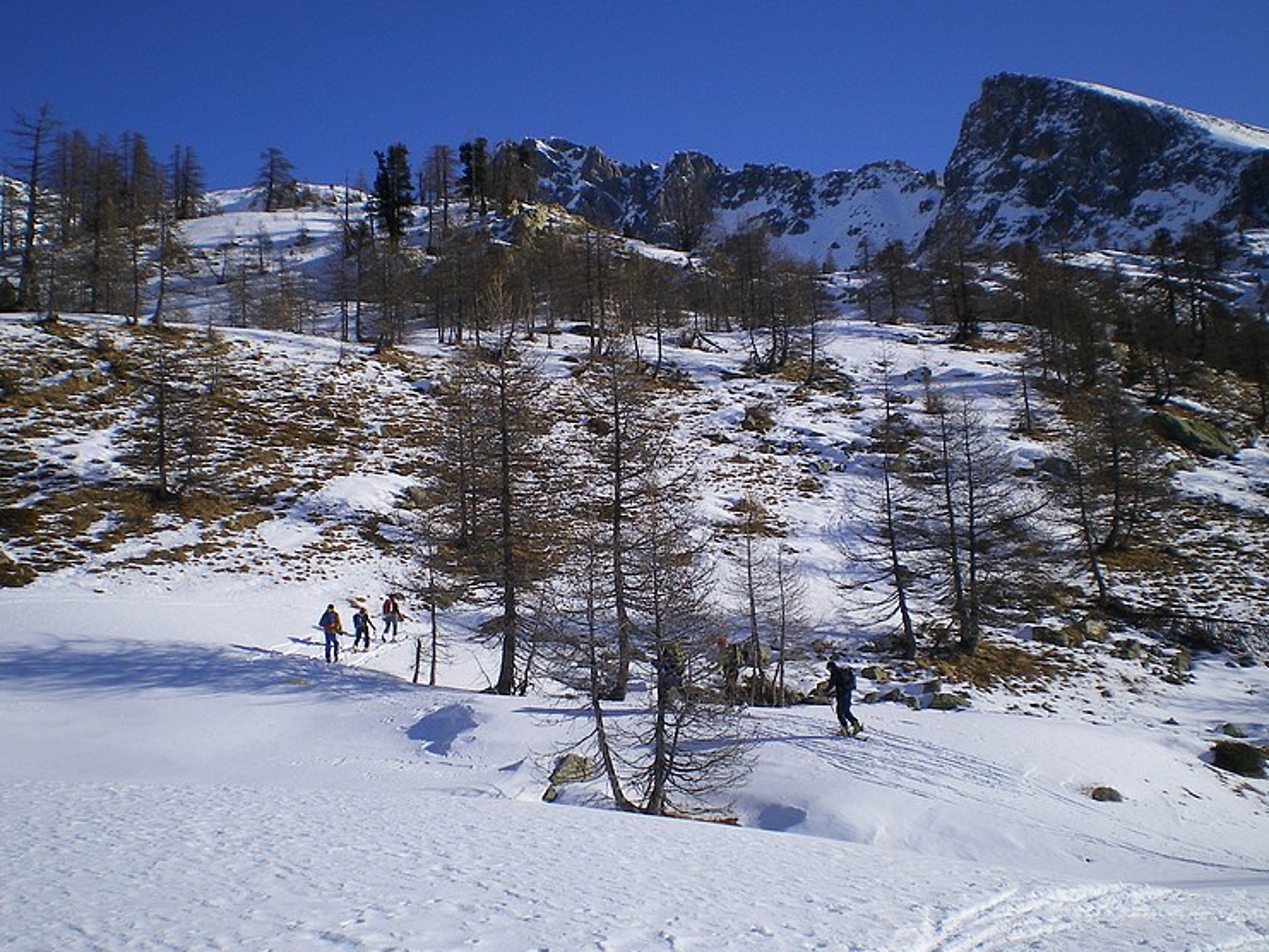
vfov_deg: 35.1
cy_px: 473
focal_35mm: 41
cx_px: 599
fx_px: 1503
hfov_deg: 45.7
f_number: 4.6
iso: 64
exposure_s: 1/500
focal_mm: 6.3
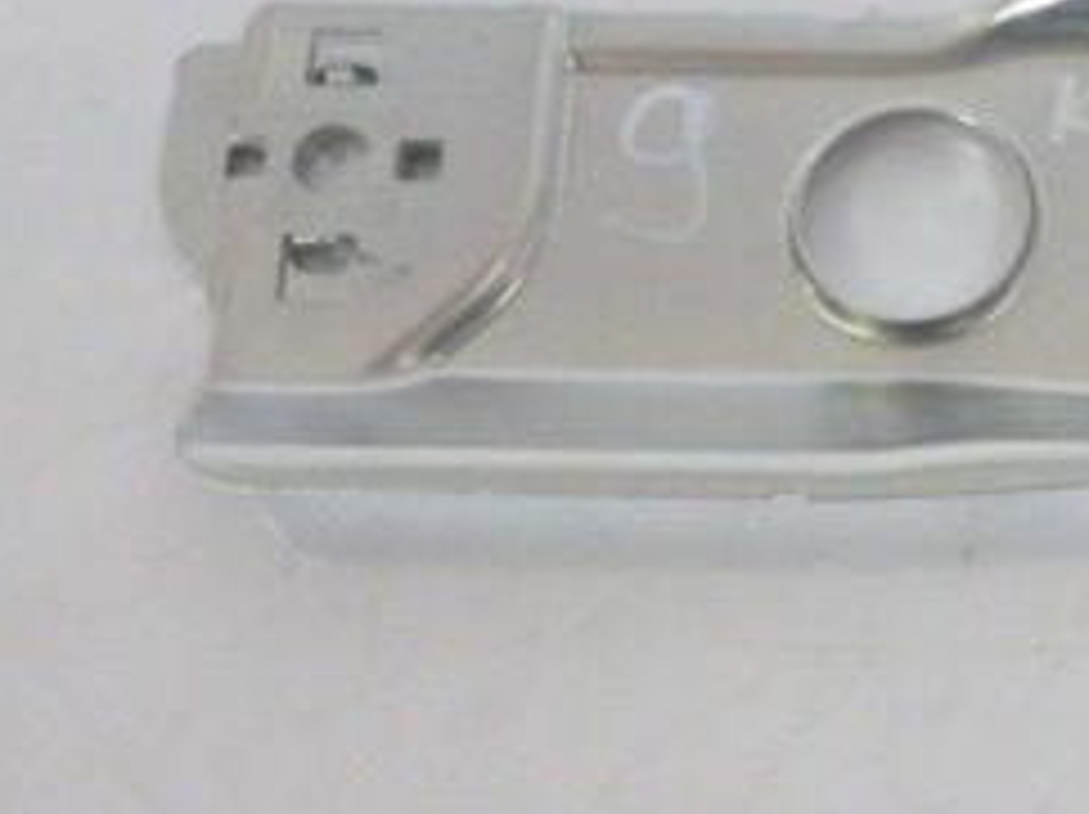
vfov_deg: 18.0
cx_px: 1354
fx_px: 2577
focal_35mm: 82
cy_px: 351
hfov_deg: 21.8
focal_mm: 5.5
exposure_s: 1/60
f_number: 4.2
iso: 800
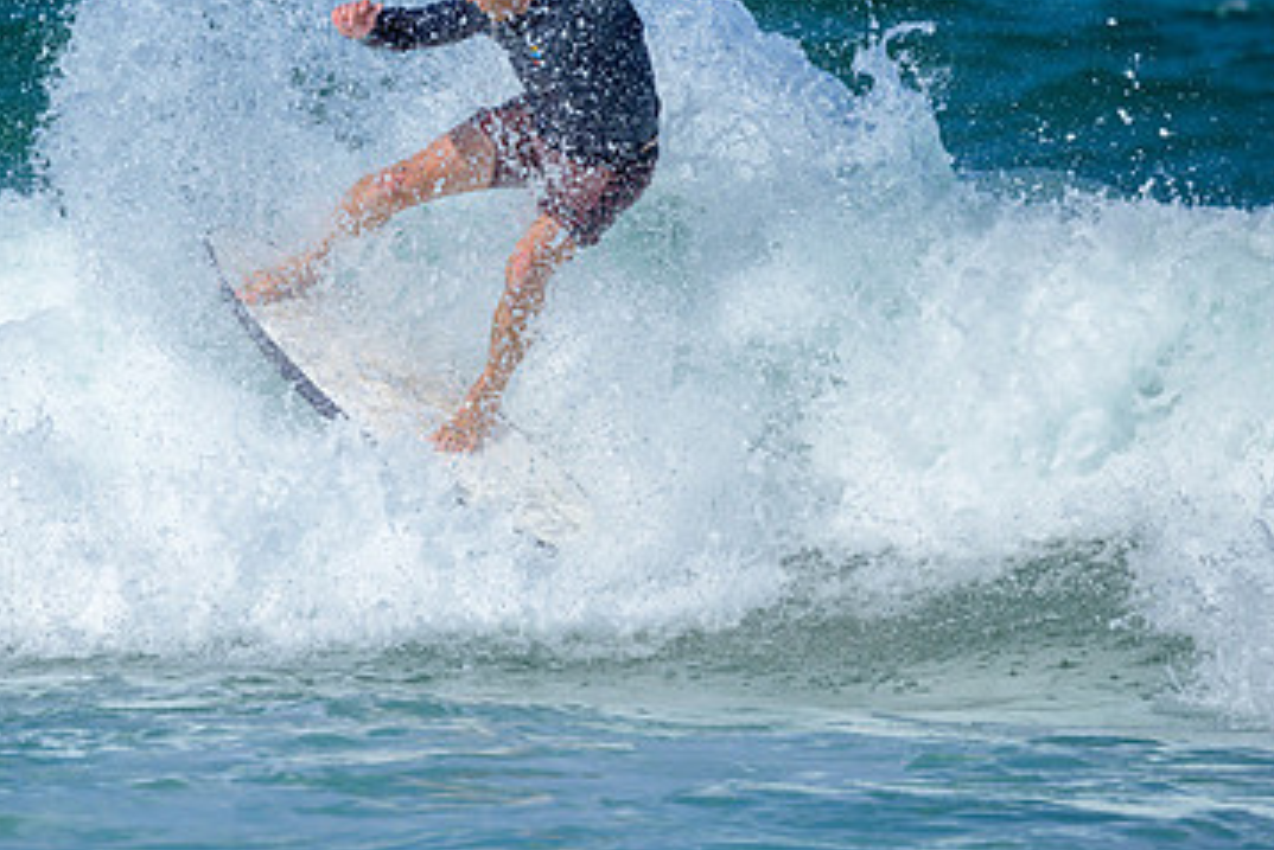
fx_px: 45916
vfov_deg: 1.1
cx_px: 423
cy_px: 272
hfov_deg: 1.6
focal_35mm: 1297
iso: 250
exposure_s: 1/2500
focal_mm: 800
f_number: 6.3
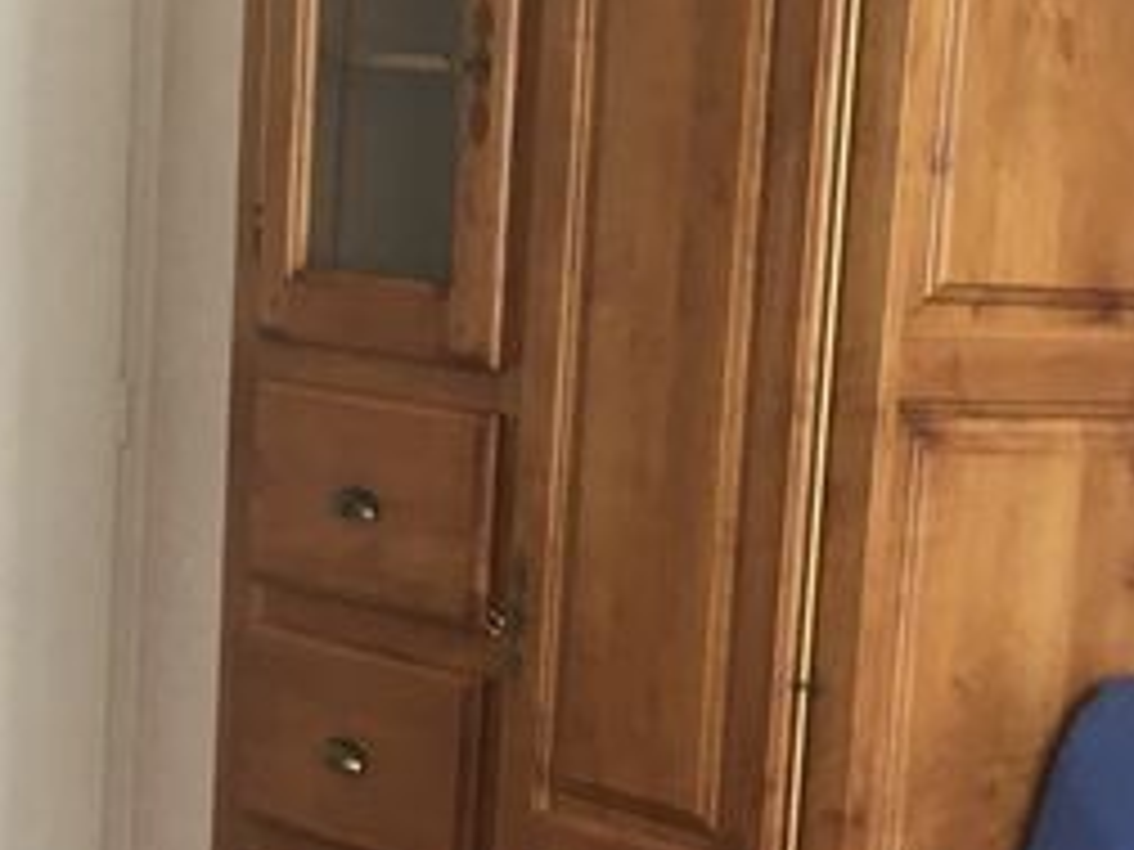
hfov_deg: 17.1
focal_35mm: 115
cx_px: 540
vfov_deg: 12.7
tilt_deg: -13.9
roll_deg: -4.3
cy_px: 877
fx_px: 3767
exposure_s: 1/33
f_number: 2.2
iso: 40
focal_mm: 4.15
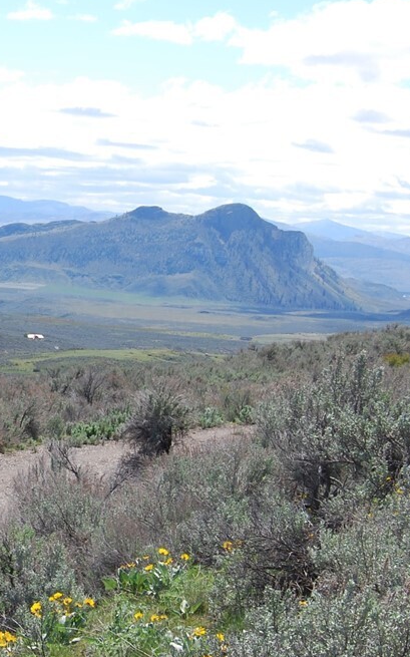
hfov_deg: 13.5
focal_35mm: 95
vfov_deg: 21.9
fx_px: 1700
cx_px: -42
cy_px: 348
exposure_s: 1/250
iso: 100
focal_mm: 24
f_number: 8
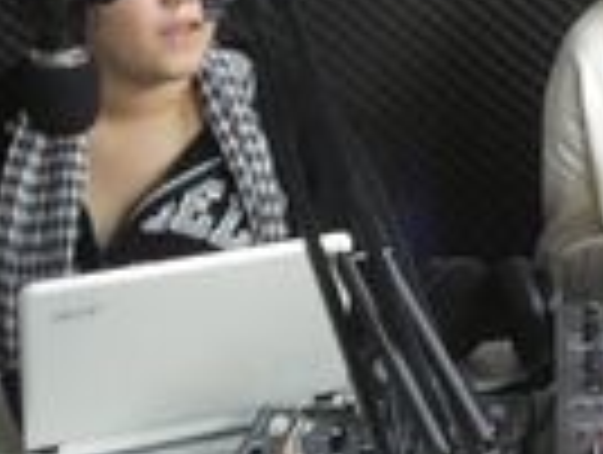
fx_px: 2408
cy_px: 16
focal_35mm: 138
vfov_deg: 10.7
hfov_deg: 14.0
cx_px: 666
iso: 500
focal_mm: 9.3
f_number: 3.9
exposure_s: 1/60
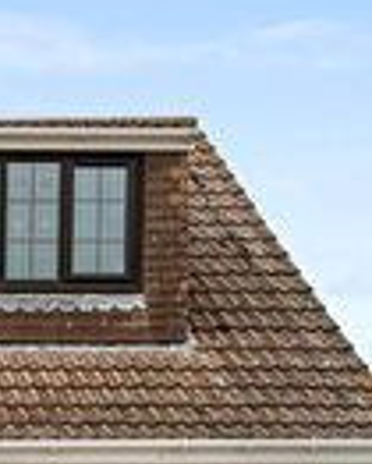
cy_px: 554
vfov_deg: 17.6
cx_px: -365
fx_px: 1430
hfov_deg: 13.0
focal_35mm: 104
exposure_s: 1/500
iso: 100
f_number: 4.5
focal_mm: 20.8
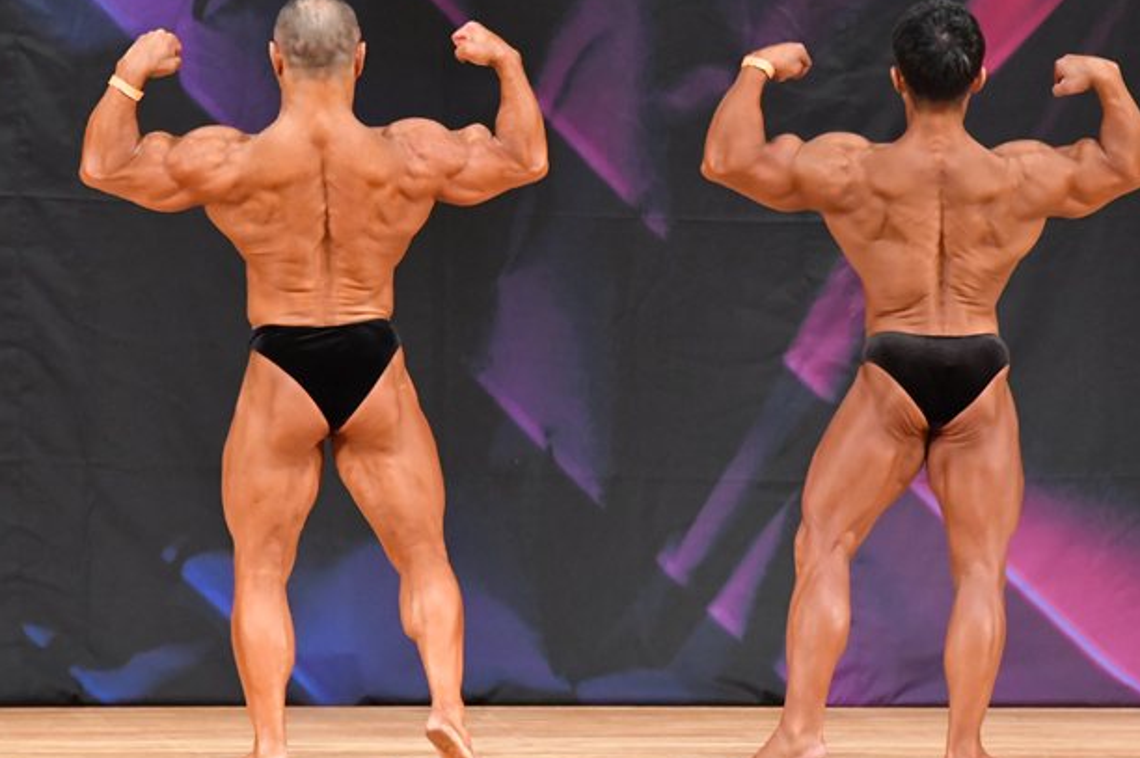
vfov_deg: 3.8
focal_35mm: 361
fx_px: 11422
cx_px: 614
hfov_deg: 5.7
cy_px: 371
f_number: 5.6
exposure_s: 1/400
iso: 7200
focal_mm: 190
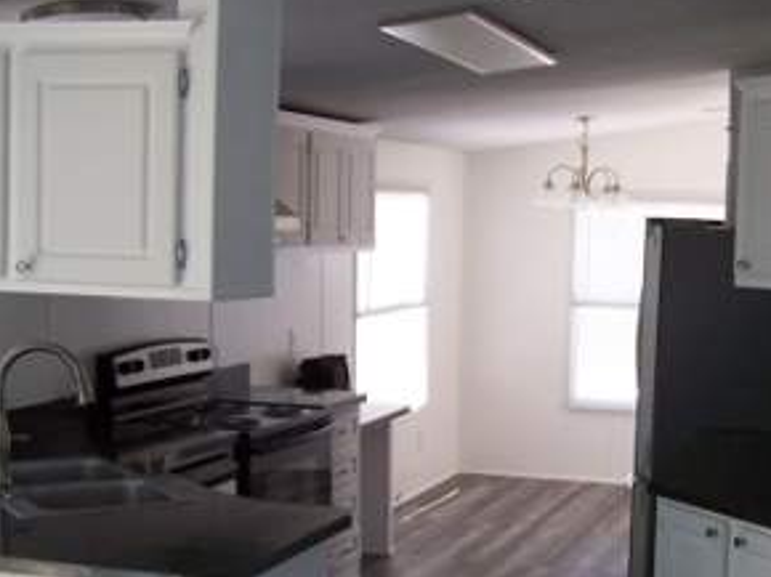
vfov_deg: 23.2
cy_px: 378
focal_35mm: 63
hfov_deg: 30.2
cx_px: 590
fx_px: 1402
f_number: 2.8
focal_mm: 6.3
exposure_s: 1/30
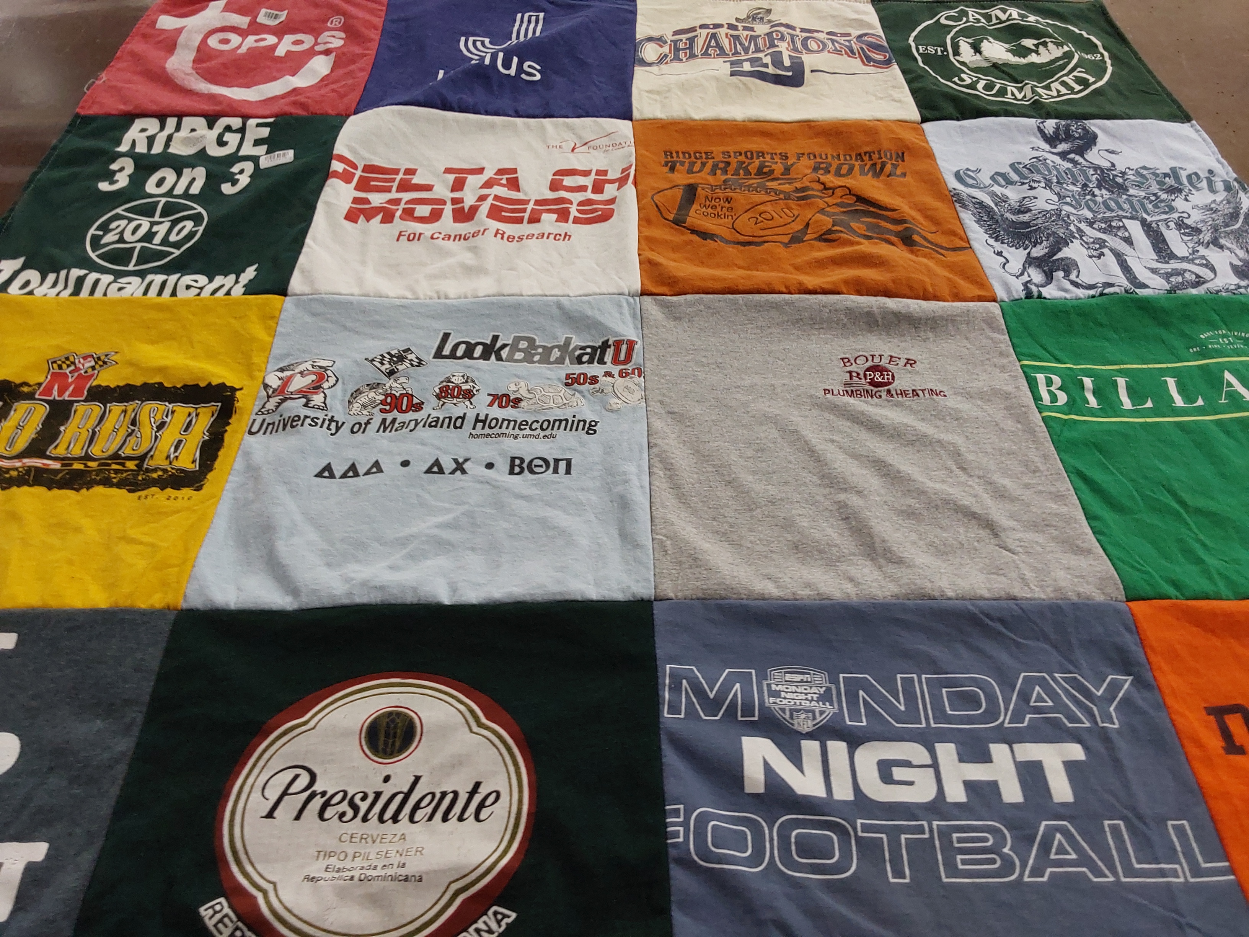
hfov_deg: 63.4
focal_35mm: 28
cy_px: 468
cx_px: 624
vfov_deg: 49.7
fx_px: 1010
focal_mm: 2.91
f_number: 1.9
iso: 100
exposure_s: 1/60
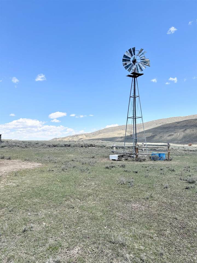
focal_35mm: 24
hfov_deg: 56.8
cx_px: 98
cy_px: 132
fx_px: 182
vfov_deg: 71.6
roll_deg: +0.4
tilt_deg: +4.5
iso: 80
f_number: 1.78
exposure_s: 1/3861
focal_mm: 6.86
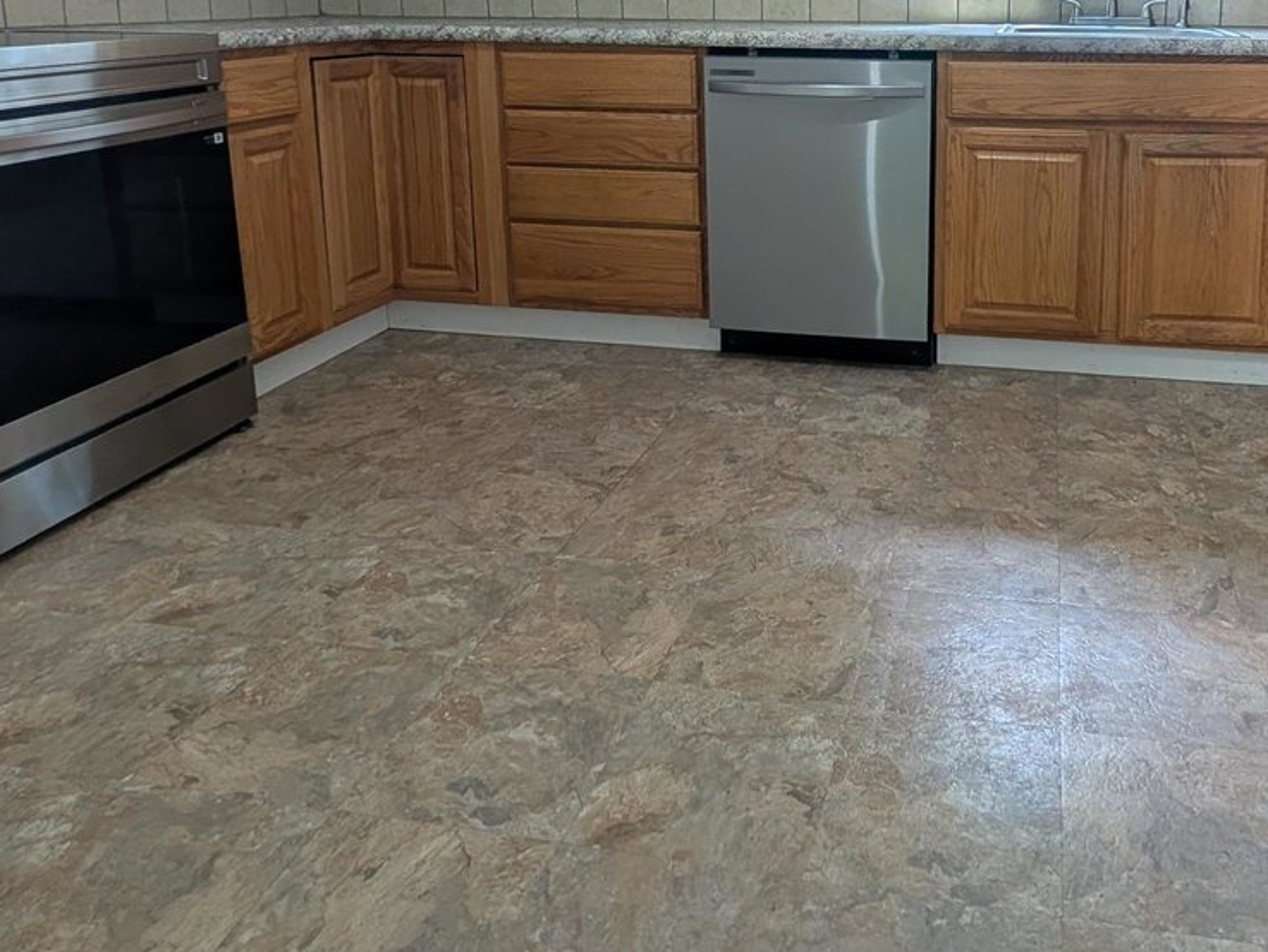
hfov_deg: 64.8
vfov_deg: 49.2
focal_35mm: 26
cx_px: 883
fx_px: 953
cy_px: 156
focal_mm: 2.02
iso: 96
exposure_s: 1/120
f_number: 1.7
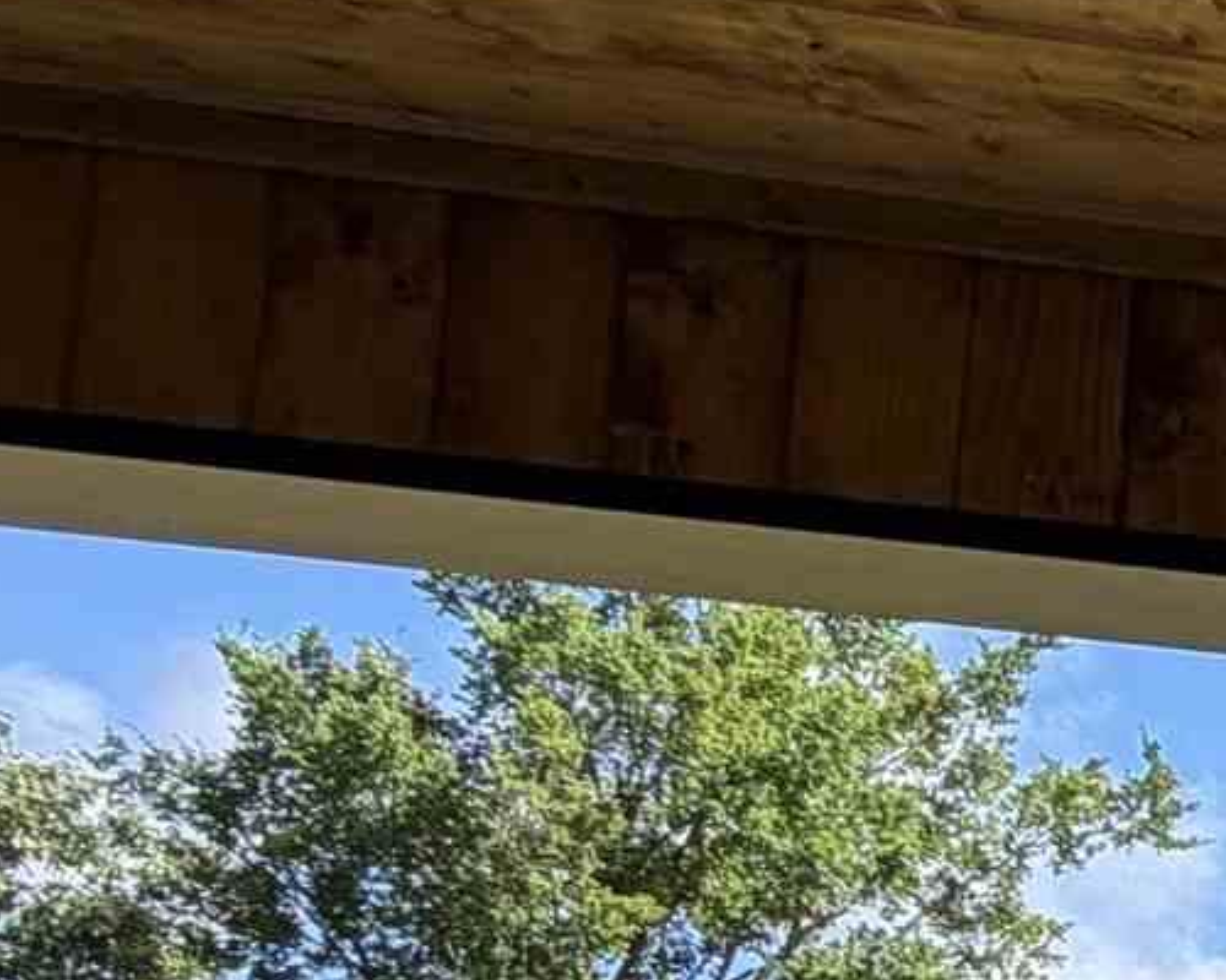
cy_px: 1573
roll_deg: -2.3
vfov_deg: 16.3
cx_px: 2766
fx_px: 3048
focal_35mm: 84
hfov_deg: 15.4
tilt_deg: +4.9
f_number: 2.2
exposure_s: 1/554
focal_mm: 2.22
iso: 40
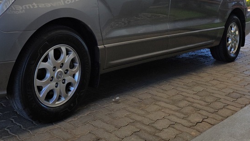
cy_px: -9
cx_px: 69
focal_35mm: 47
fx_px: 312
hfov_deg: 42.6
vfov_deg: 24.0
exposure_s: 1/359
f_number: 1.7
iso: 40
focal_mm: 6.25
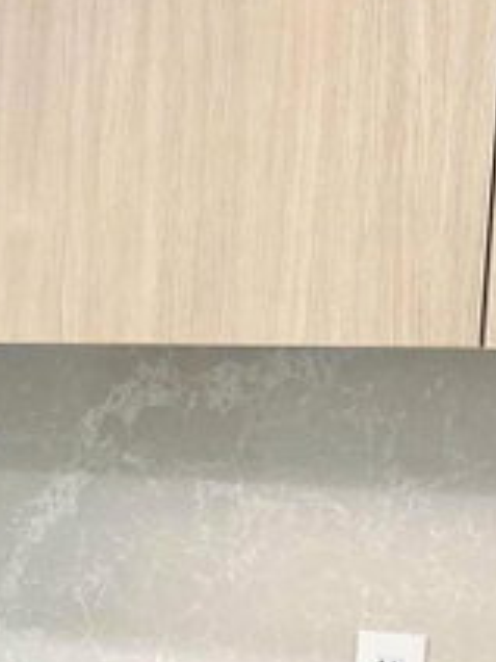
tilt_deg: -10.1
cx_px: -593
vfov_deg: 14.5
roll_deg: +1.2
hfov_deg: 10.2
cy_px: 826
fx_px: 2503
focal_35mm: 131
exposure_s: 1/120
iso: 64
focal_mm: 4.25
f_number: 1.8
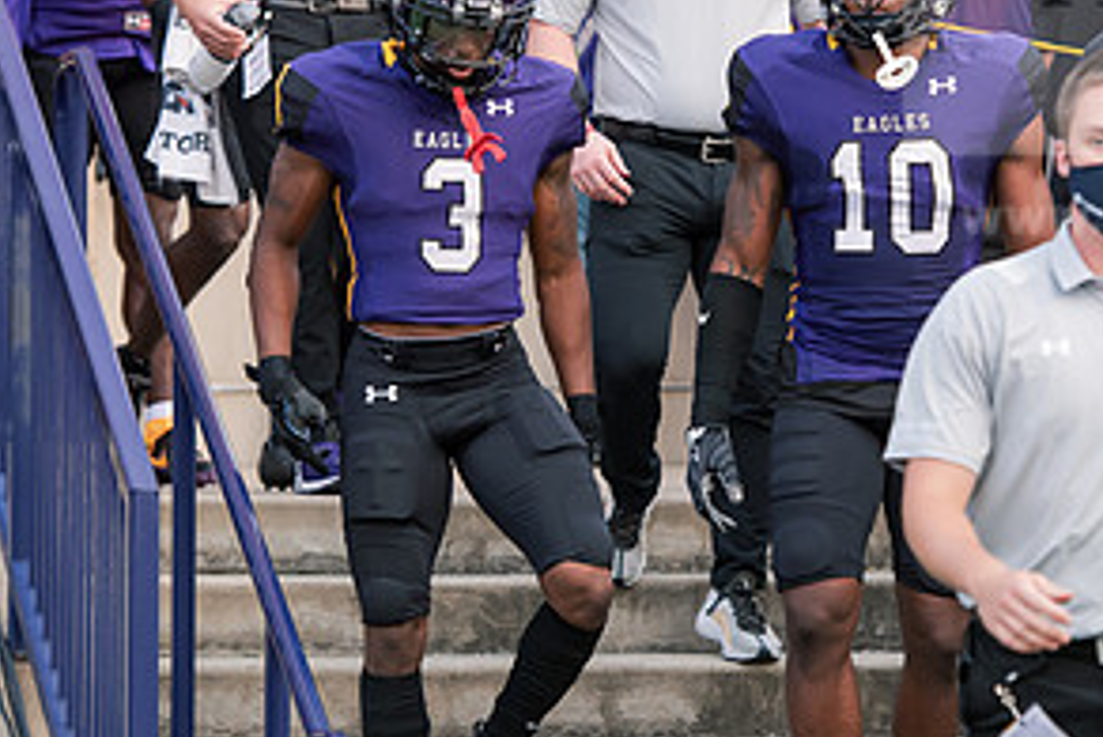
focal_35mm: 258
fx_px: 7908
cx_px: 789
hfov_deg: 8.0
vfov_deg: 5.3
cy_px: 297
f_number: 4
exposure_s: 1/400
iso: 800
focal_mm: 130
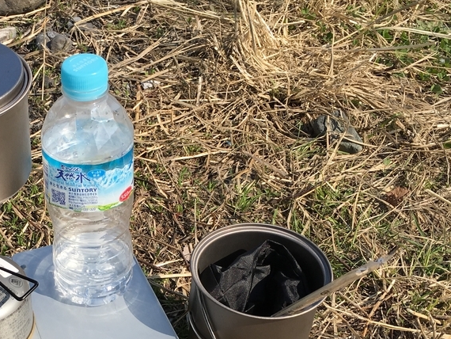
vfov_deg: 23.4
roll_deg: +2.6
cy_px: 301
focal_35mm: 61
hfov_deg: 30.8
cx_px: 80
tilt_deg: -44.9
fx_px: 795
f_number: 2.2
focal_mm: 4.15
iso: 25
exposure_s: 1/2024
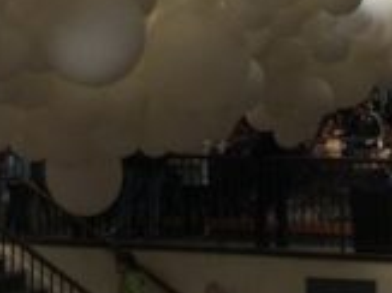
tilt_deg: +9.0
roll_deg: -0.1
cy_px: -155
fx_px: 1494
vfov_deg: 10.8
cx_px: 130
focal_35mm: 132
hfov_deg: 14.9
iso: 32
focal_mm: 4.15
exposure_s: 1/879
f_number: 2.2
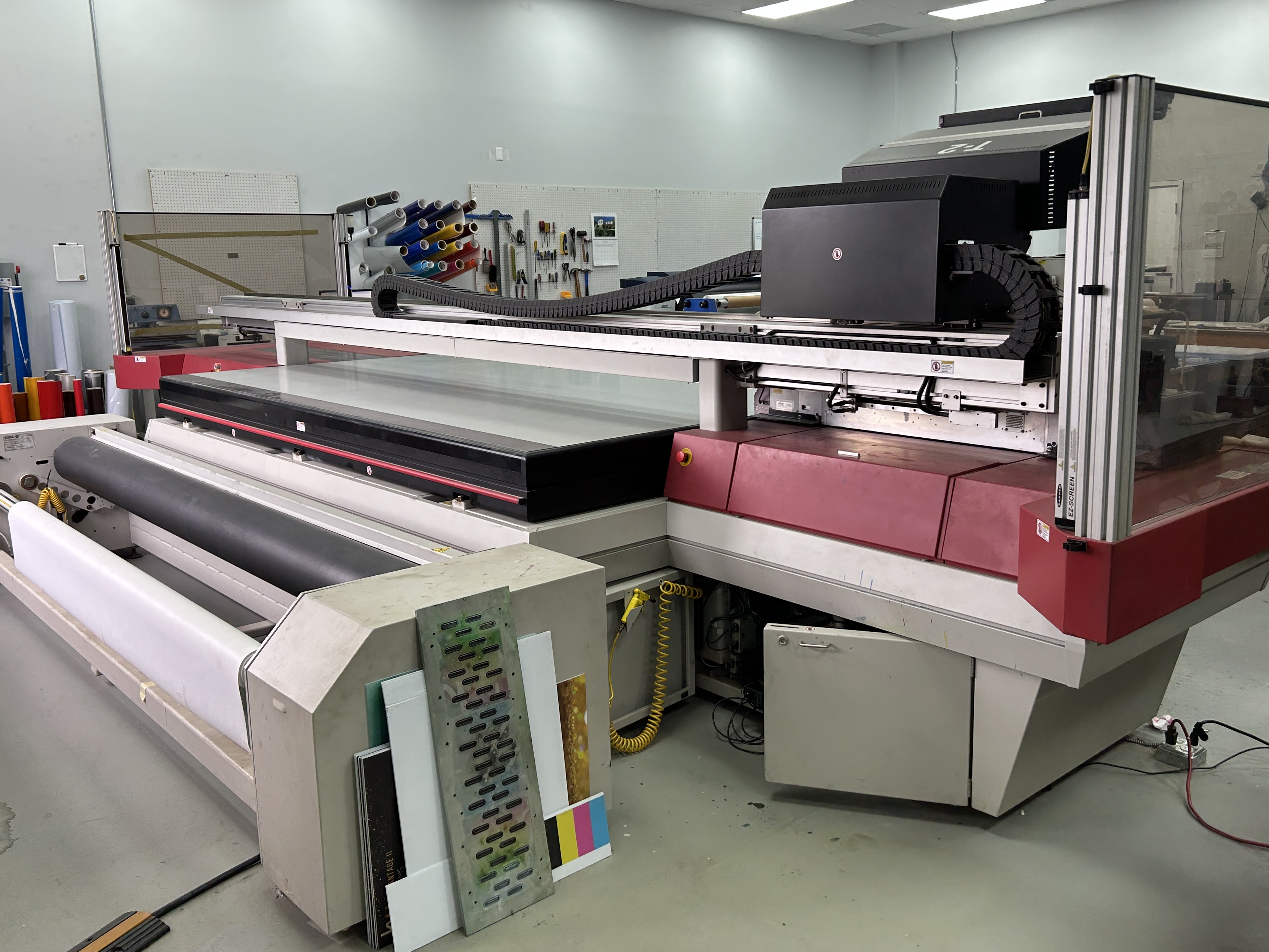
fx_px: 1100
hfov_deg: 59.9
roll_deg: +0.8
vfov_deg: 46.8
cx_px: 660
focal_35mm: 30
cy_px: 437
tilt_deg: -10.5
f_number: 1.5
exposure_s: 1/120
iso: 64
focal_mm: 5.7
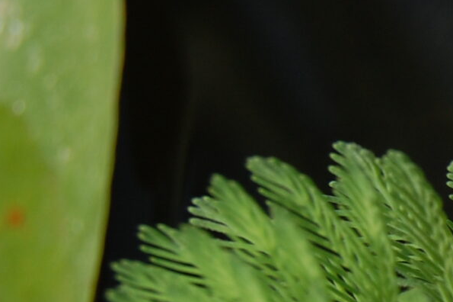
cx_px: 958
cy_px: 245
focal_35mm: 258
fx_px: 3245
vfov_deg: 5.3
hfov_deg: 7.6
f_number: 10
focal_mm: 40
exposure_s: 1/400
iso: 200
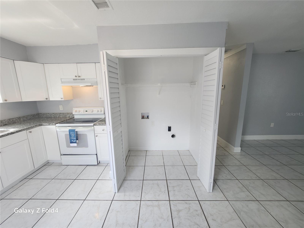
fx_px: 114
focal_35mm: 13
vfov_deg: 89.9
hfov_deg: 106.2
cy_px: 114
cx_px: 152
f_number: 2.2
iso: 50
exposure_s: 1/60
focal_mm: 1.74
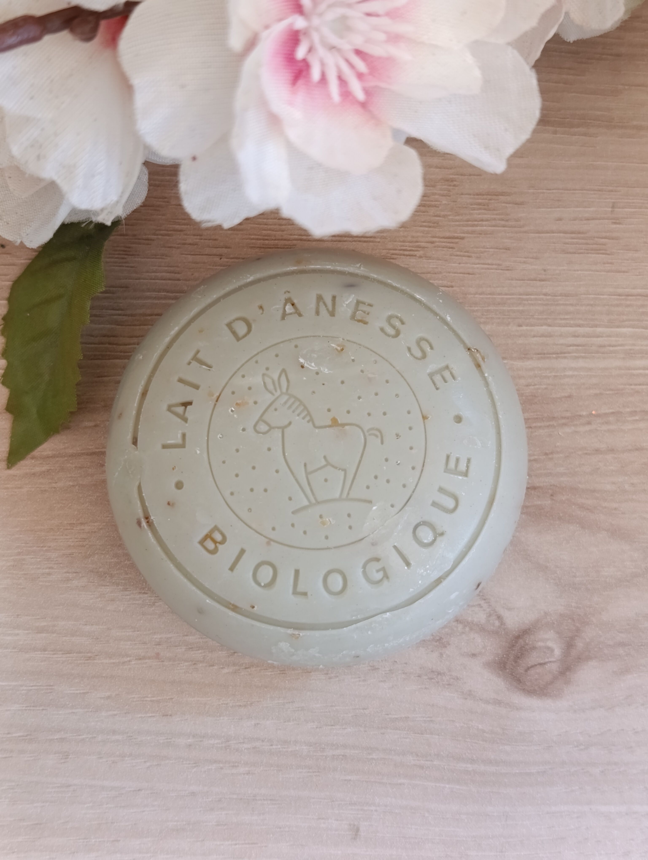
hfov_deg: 31.6
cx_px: 324
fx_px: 1145
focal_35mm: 46
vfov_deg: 41.2
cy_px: 430
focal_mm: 6.11
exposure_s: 1/50
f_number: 1.65
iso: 660
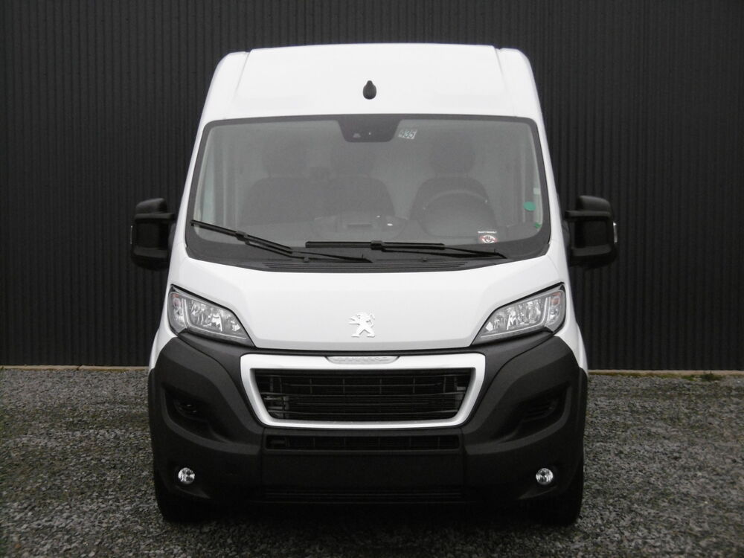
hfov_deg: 32.7
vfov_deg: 24.8
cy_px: 279
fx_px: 1268
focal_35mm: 59
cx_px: 372
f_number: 4.2
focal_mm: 10.5
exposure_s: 1/50
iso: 400
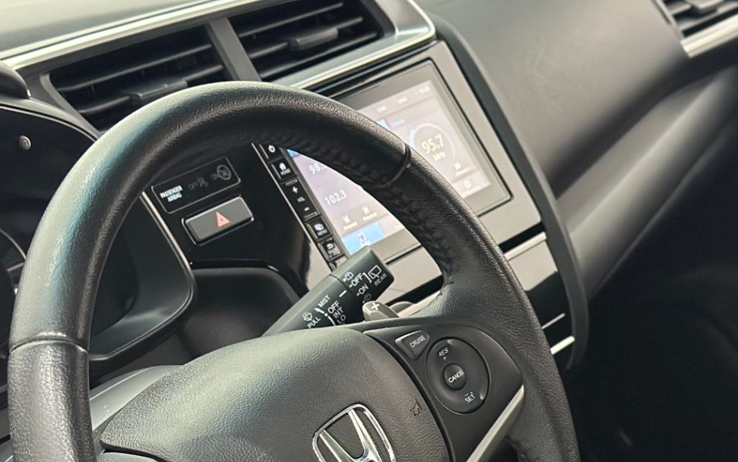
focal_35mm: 100
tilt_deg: -26.9
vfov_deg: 12.9
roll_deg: +0.2
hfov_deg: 20.5
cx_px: 619
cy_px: 501
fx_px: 2012
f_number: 1.78
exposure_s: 1/40
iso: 320
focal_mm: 6.86
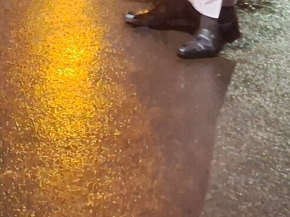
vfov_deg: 10.9
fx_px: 1005
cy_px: -257
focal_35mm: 120
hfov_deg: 14.7
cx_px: -208
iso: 1250
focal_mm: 5.54
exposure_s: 1/20
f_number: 1.8
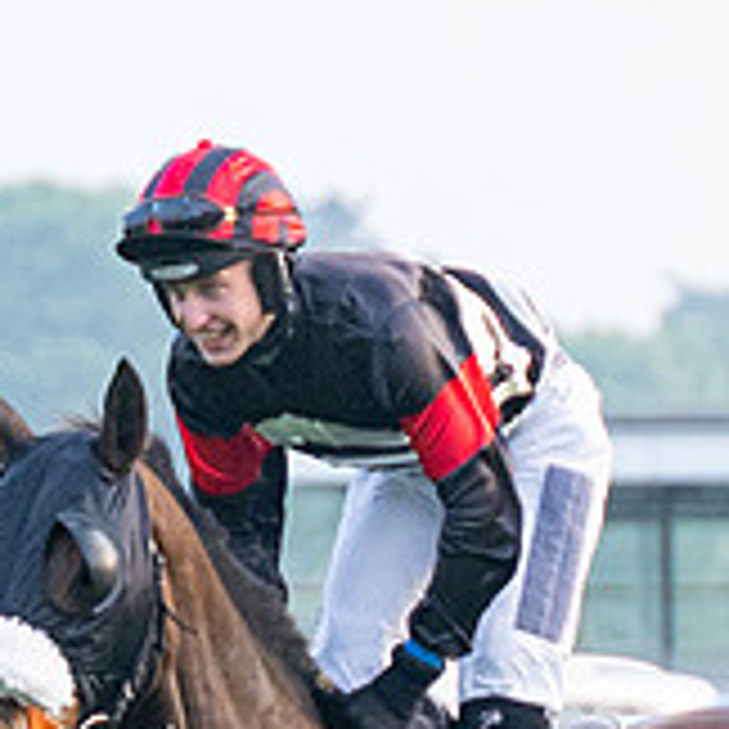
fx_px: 24207
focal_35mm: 1016
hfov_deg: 1.7
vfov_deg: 1.7
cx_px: 641
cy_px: 732
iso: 400
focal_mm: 120
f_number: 4
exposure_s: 1/640
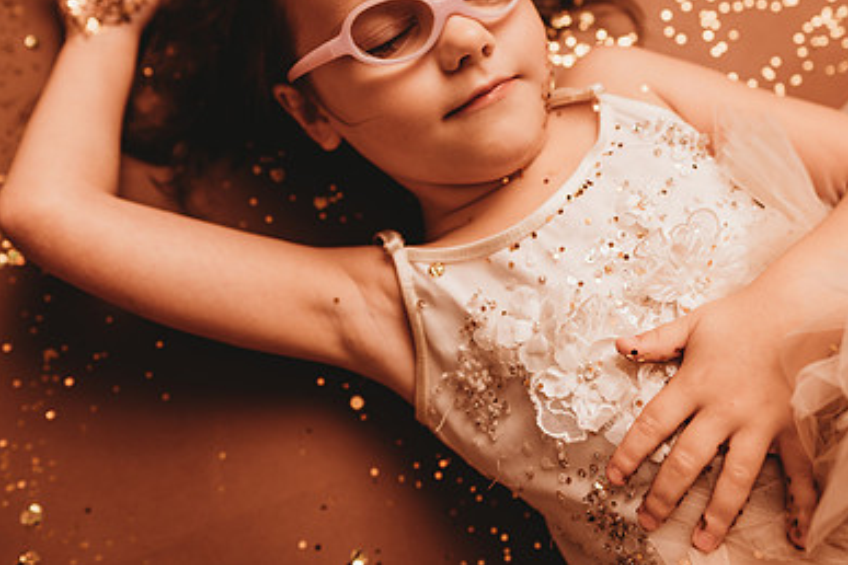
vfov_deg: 36.1
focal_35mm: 36
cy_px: 143
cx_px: 440
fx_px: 848
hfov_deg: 53.1
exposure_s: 1/160
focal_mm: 24
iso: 100
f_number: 2.5
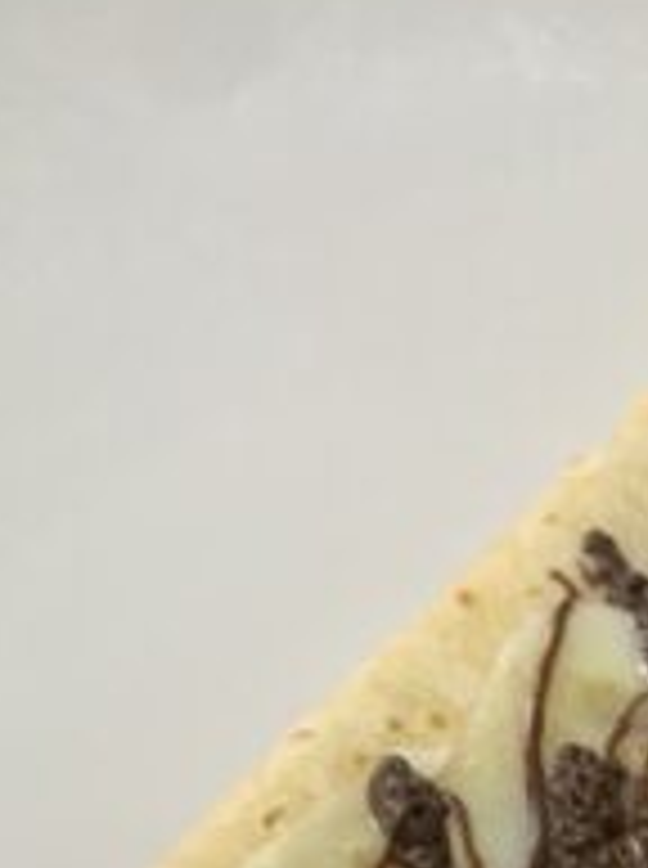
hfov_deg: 15.2
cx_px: 945
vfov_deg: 19.2
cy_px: 1293
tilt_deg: -61.2
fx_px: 2254
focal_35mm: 90
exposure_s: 1/50
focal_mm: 4.25
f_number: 1.8
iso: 320
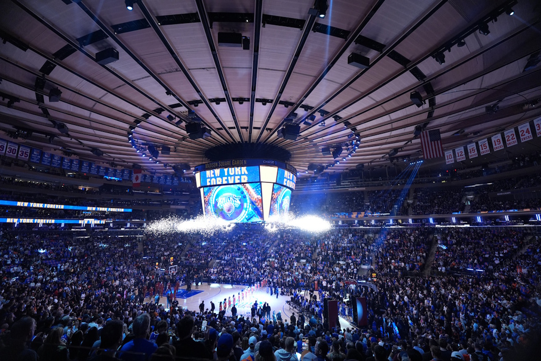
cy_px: 180
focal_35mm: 16
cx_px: 270
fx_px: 240
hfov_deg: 96.7
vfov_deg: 73.7
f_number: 2.8
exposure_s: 1/500
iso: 2500
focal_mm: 16
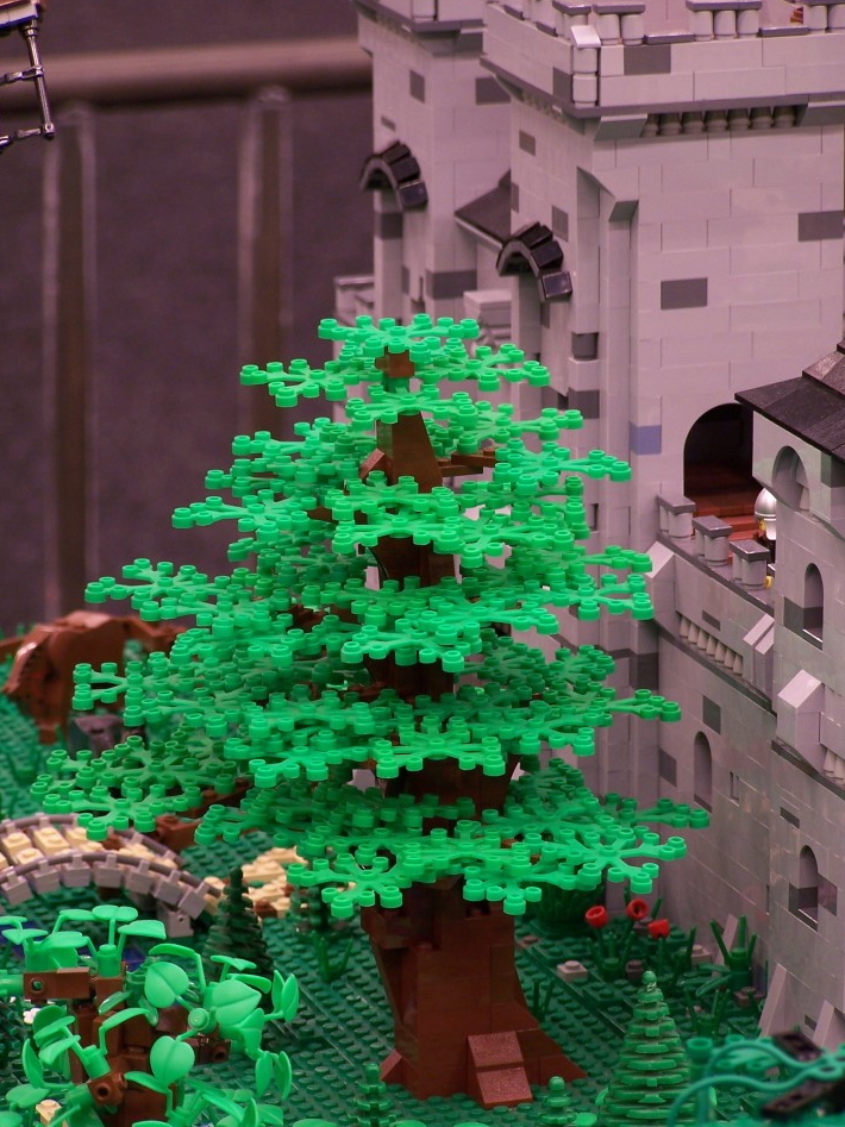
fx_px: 7357
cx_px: 424
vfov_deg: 8.8
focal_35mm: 226
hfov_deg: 6.6
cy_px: 594
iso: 80
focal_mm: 34.6
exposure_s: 1/2
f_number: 3.2
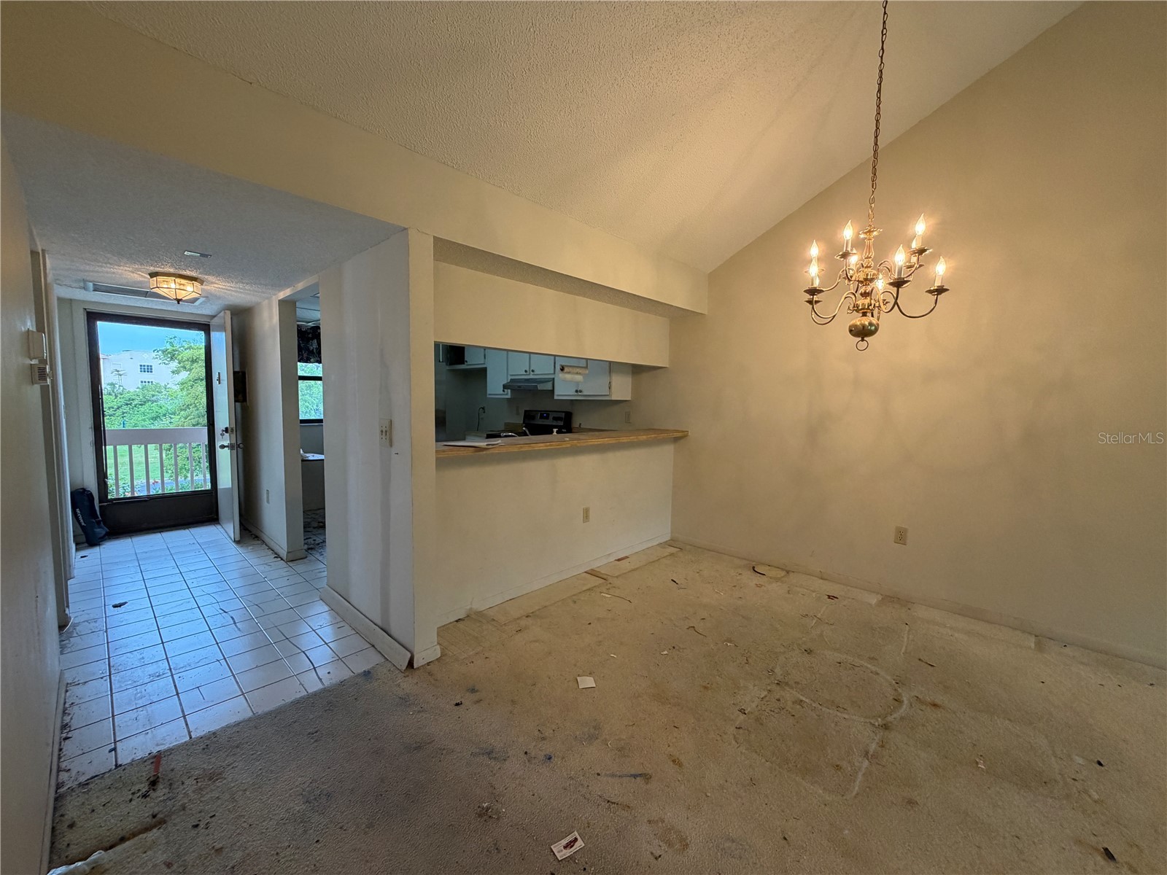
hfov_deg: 102.1
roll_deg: -1.0
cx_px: 584
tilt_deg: -5.2
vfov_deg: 85.7
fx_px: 472
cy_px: 438
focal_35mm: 14
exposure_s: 1/120
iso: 250
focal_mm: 2.22
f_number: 2.2
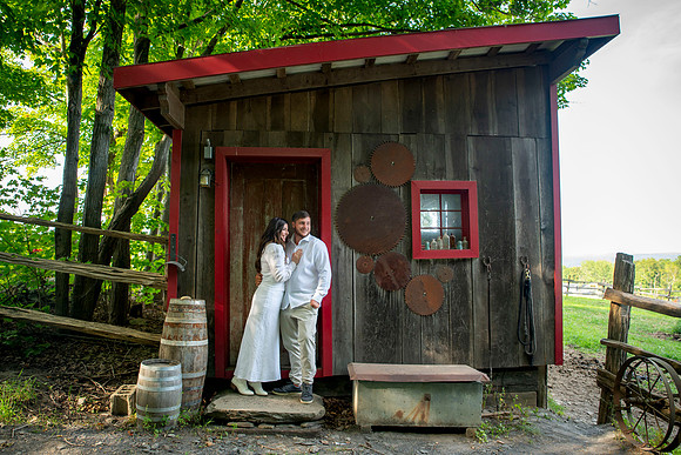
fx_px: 475
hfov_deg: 71.3
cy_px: 224
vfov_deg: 51.1
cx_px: 337
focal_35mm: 25
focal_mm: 24
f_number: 5
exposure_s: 1/100
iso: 400
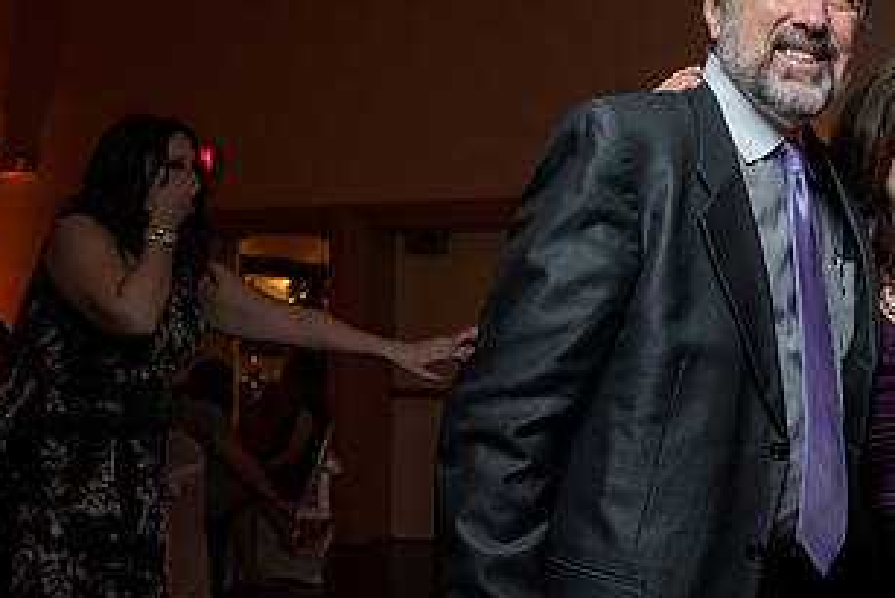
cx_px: 845
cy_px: 348
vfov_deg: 26.0
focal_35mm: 52
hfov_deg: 35.4
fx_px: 1293
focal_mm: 26
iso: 2000
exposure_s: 1/200
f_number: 4
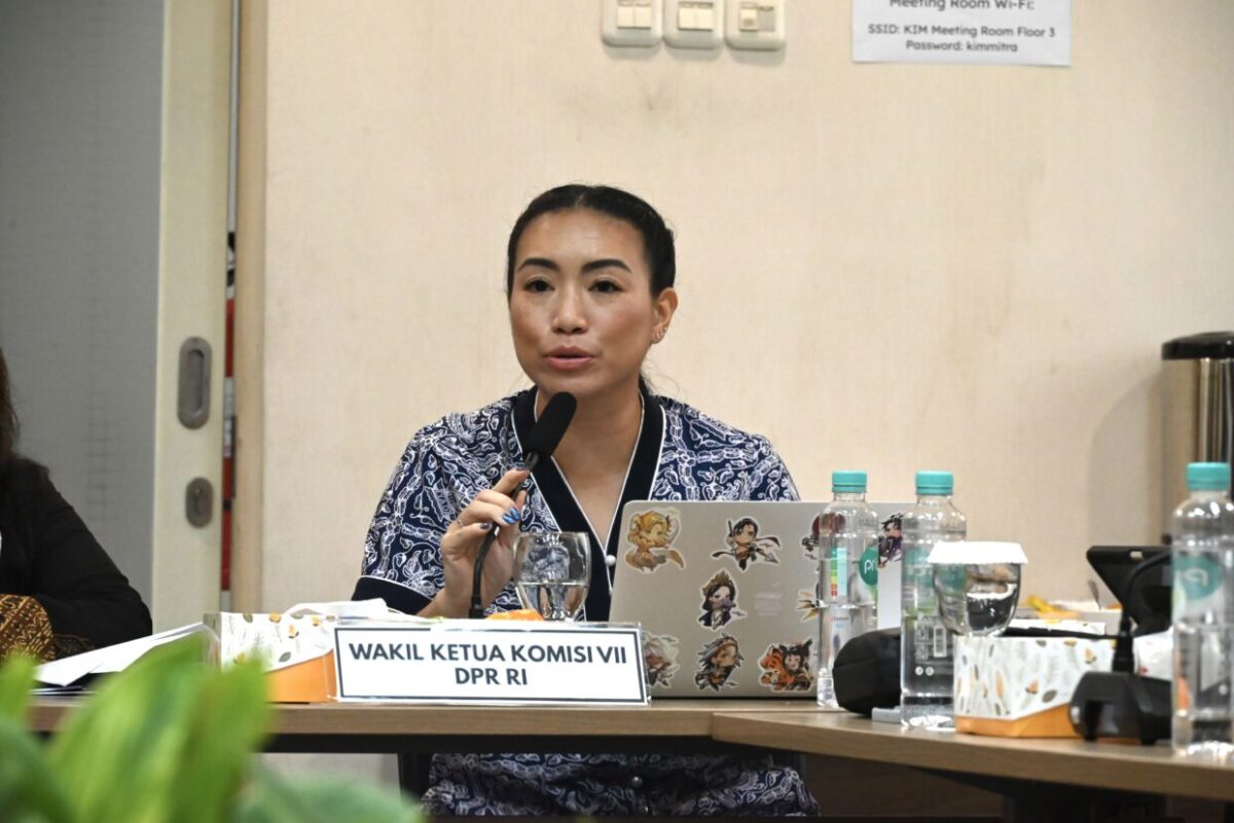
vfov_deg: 6.9
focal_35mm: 200
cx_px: 617
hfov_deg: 10.3
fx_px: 6858
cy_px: 412
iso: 7200
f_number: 11
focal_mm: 200
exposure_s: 1/100
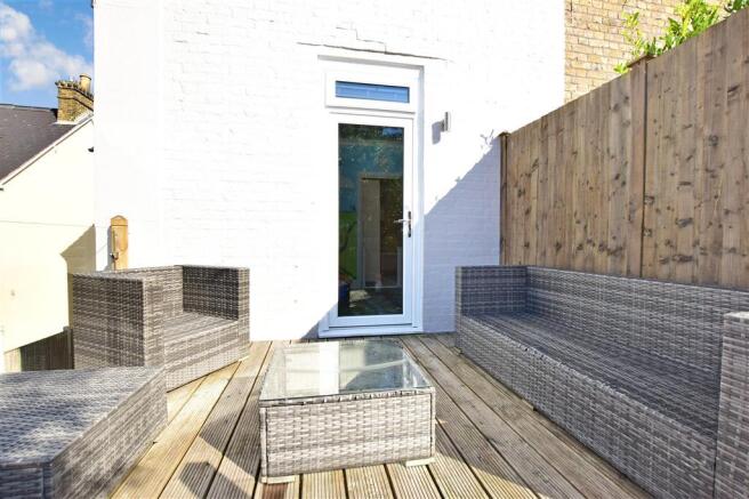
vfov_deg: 77.3
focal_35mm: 15
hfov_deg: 100.4
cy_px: 250
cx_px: 374
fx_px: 312
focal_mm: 10
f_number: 16
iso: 400
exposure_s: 1/200
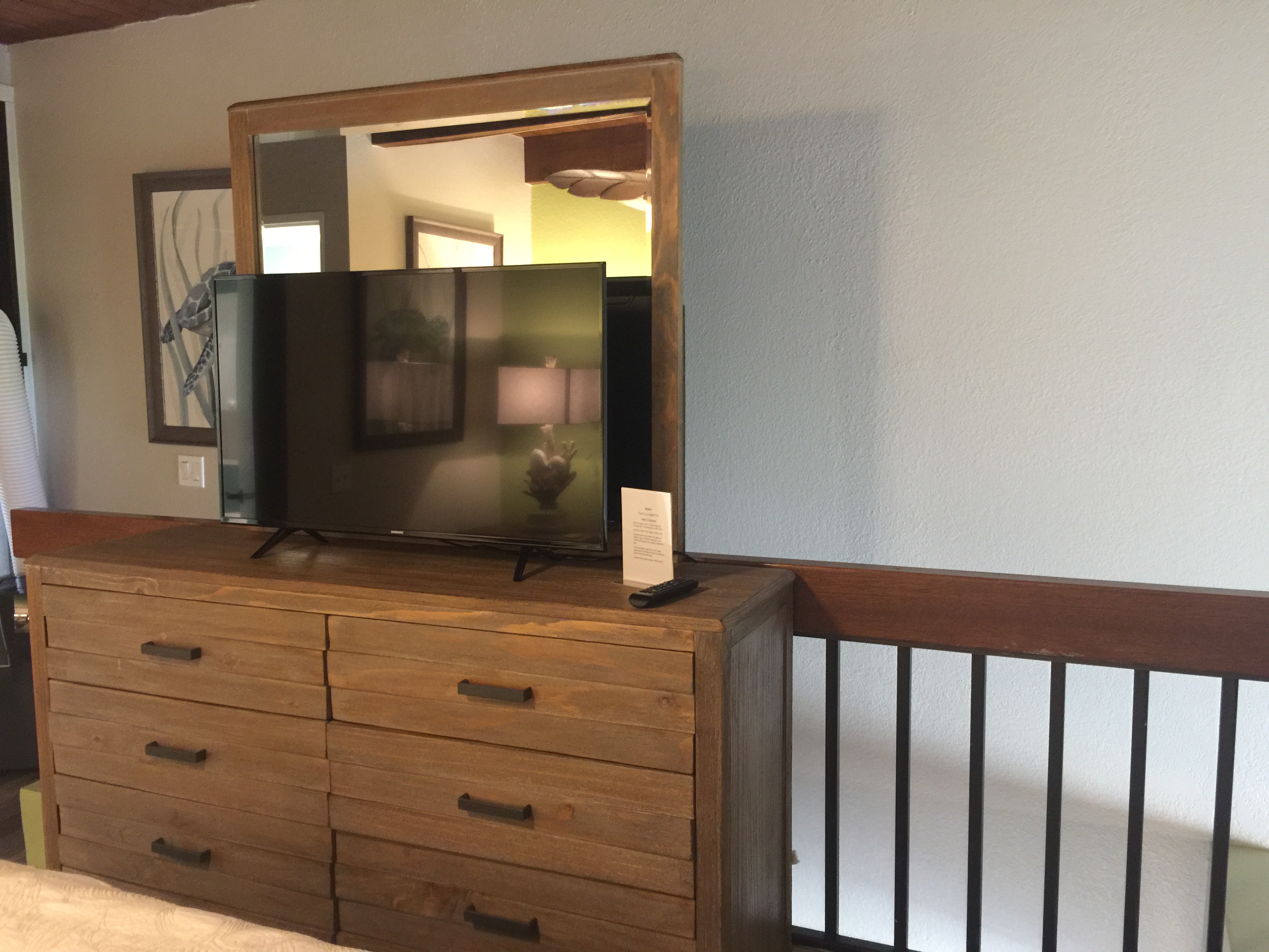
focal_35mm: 29
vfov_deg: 48.2
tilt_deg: -6.6
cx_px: 634
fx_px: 1063
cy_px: 476
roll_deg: -0.6
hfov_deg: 61.7
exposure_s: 1/4
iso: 80
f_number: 2.2
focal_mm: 4.15
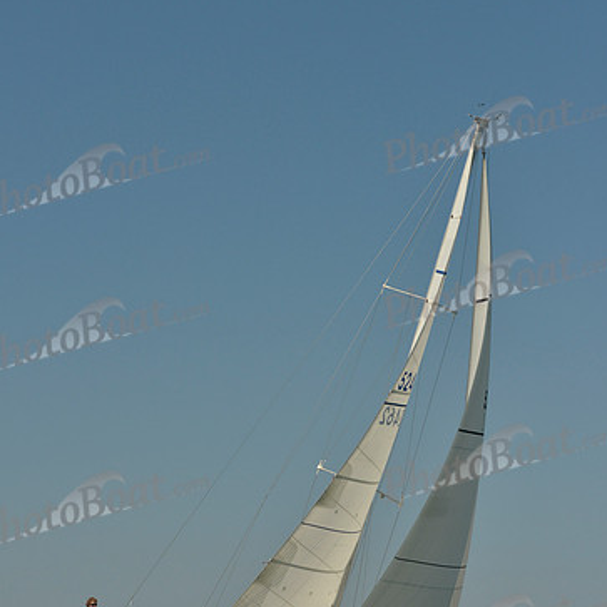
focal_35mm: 95
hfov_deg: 18.3
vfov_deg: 18.3
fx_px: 1885
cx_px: 297
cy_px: 396
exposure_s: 1/1000
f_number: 8
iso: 280
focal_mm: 70
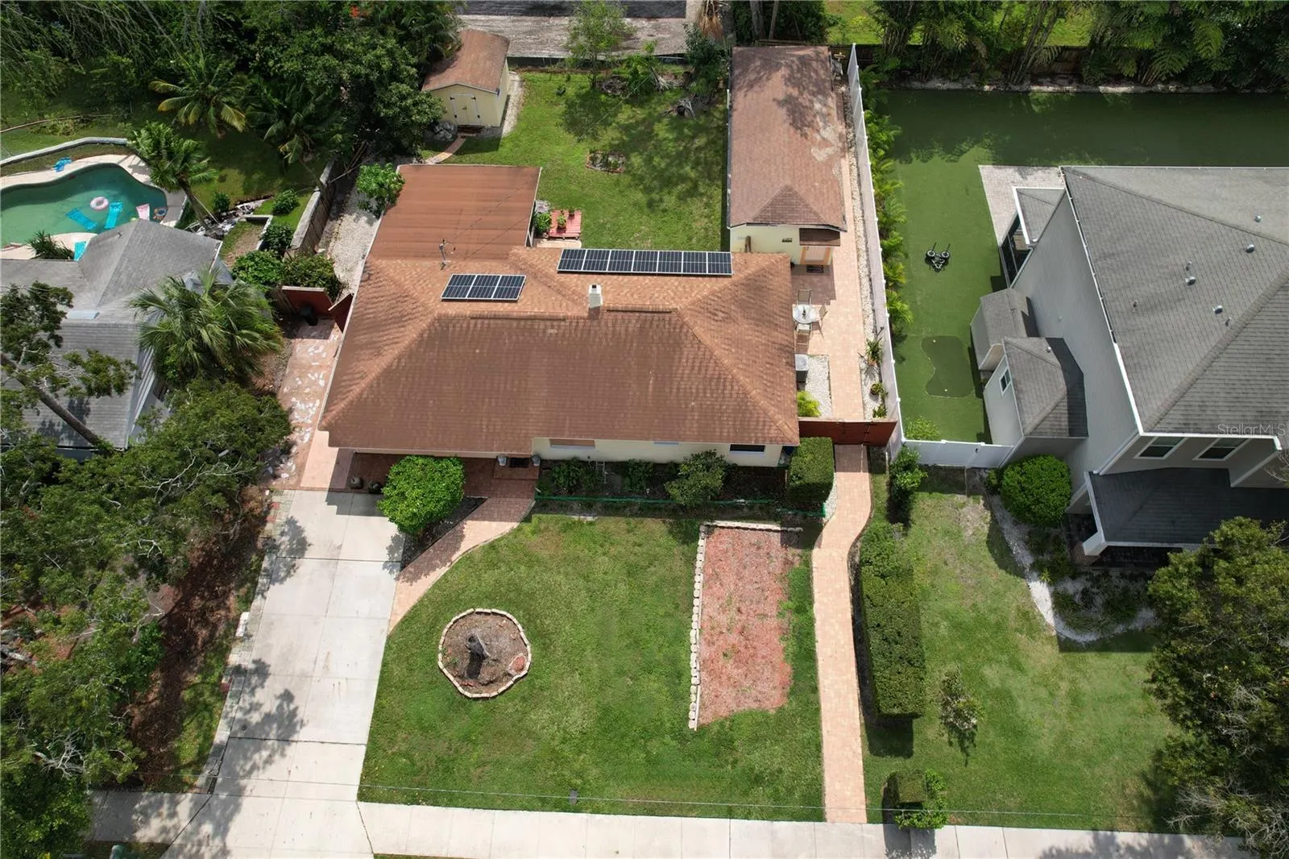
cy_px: 430
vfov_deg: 57.2
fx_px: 788
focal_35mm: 22
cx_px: 644
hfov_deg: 78.6
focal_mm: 8.38
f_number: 2.8
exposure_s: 1/50
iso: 100
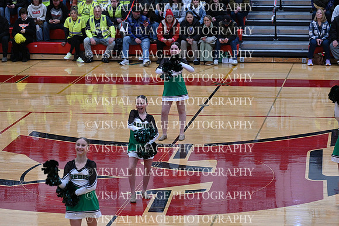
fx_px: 1224
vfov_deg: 10.6
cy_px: 113
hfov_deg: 15.8
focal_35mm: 130
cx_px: 170
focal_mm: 130
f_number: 4
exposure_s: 1/400
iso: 4000
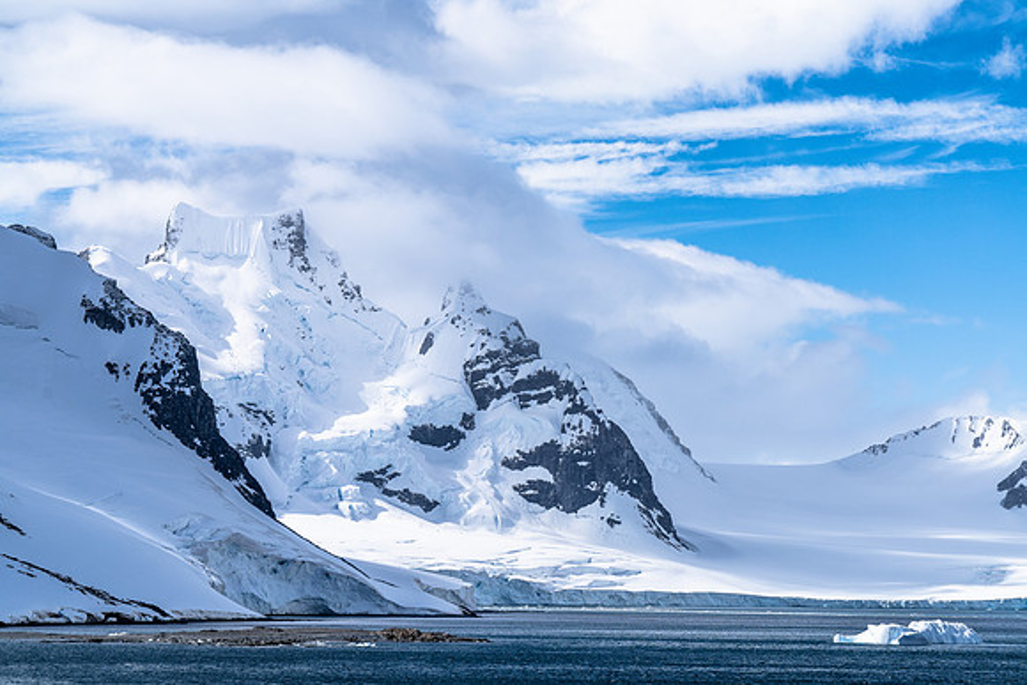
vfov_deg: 12.6
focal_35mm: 109
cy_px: 342
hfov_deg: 18.8
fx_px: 3110
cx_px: 514
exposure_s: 1/500
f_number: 7.1
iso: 160
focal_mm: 109
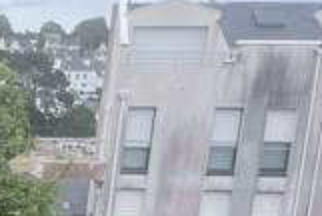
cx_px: -408
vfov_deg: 9.6
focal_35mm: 134
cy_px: 418
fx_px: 1201
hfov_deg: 12.5
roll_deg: -1.2
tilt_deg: -17.3
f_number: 1.6
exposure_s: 1/761
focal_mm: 5.1
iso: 50
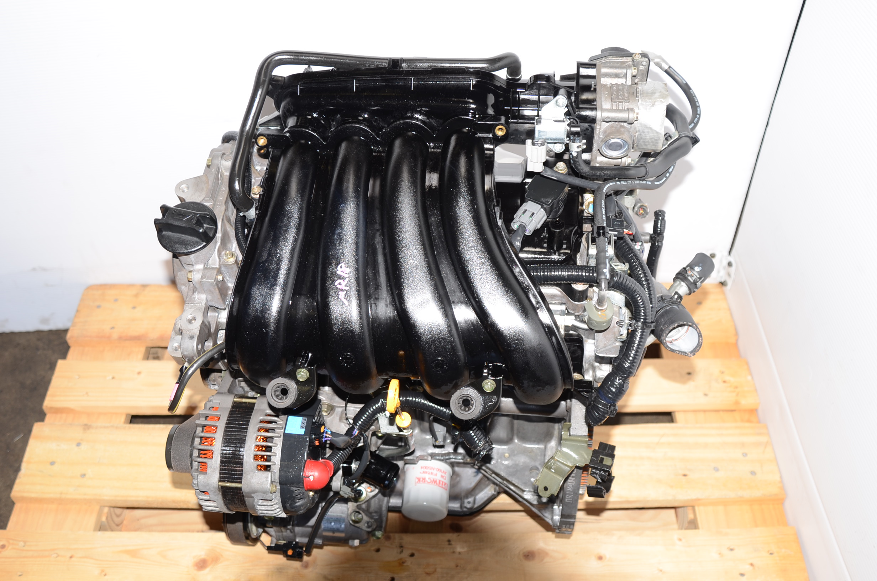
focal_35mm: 36
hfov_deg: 53.2
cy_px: 290
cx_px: 438
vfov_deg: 36.7
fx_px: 875
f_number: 4.5
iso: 100
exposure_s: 1/100
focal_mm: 24
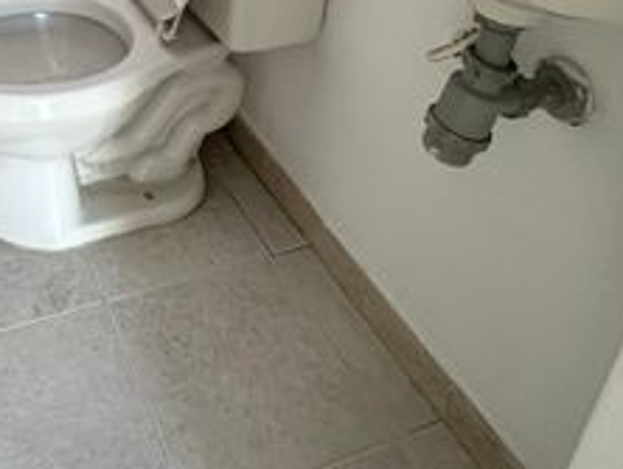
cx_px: 69
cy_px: -112
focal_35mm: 42
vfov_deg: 29.1
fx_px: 757
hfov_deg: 41.4
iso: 320
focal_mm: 2.22
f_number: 2.2
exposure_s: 1/82
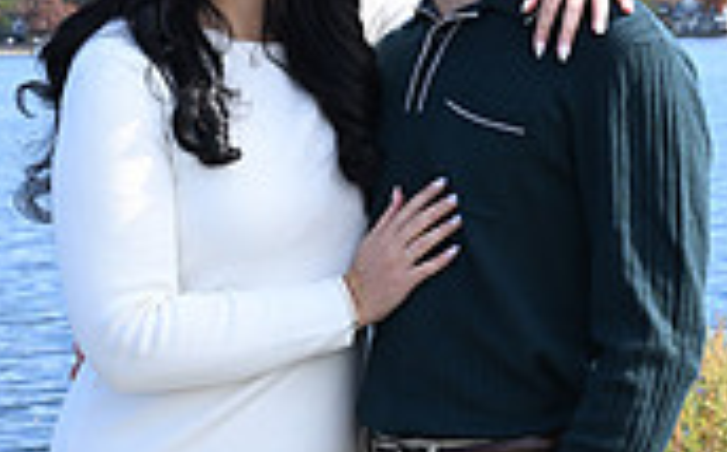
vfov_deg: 10.5
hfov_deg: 16.9
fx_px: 2454
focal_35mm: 124
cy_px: 368
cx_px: 344
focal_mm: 36
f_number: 8
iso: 100
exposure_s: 1/100
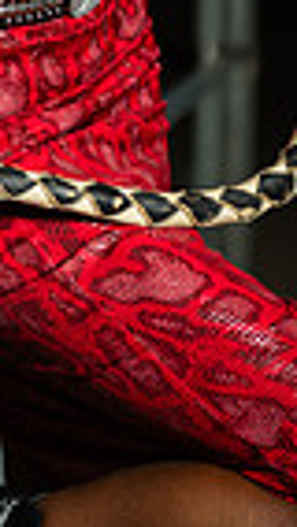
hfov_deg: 5.2
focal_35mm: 233
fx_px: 3258
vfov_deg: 9.1
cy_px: -193
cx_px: -126
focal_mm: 70
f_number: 2.8
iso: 250
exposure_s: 1/80
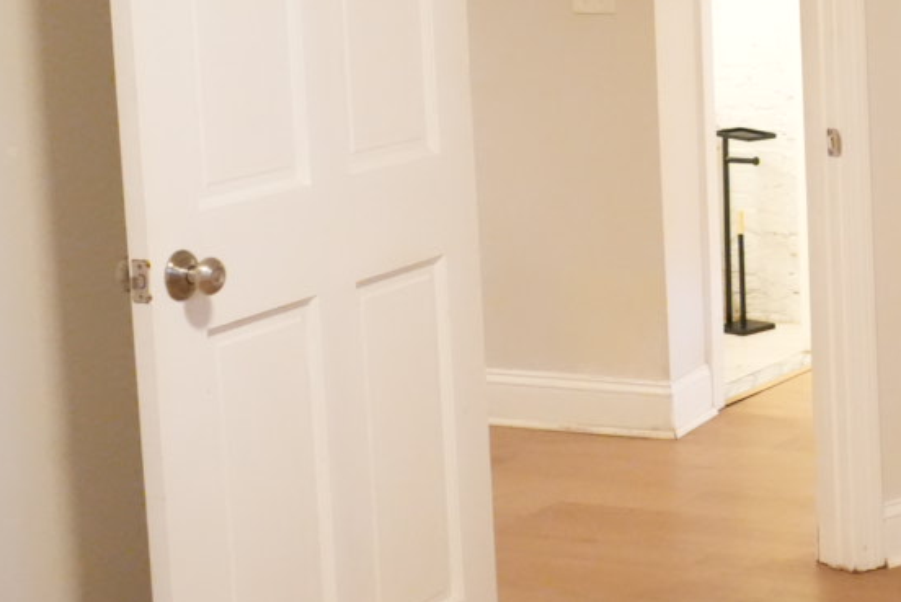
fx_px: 2054
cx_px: 1126
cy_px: 82
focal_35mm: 82
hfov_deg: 22.5
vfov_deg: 16.5
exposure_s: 1/250
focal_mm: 28
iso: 12800
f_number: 3.5
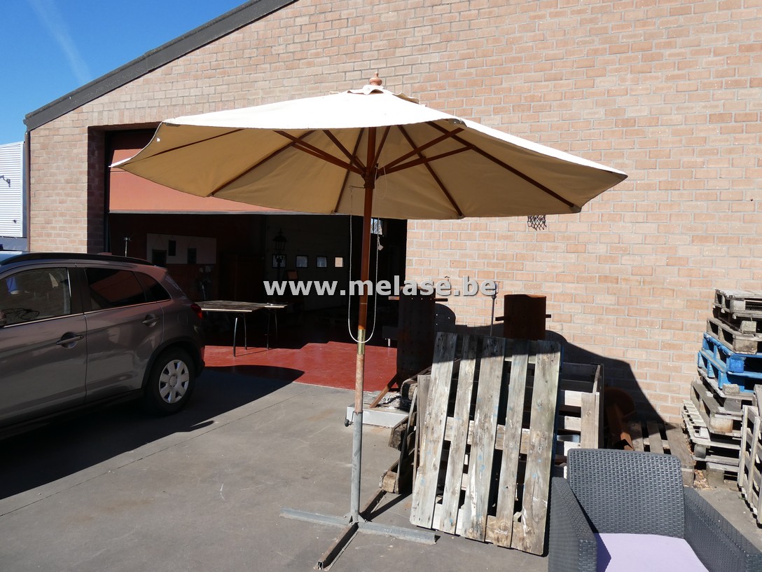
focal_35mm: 24
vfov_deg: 56.8
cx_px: 381
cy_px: 286
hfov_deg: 71.6
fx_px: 528
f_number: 3.3
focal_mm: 4.3
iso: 80
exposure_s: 1/800
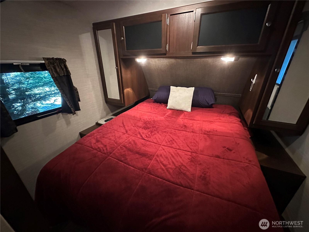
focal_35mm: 14
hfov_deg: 102.1
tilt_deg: -22.4
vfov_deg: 85.7
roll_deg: -1.0
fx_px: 125
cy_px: 116
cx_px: 154
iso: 1250
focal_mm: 2.22
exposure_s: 1/41
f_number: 2.2
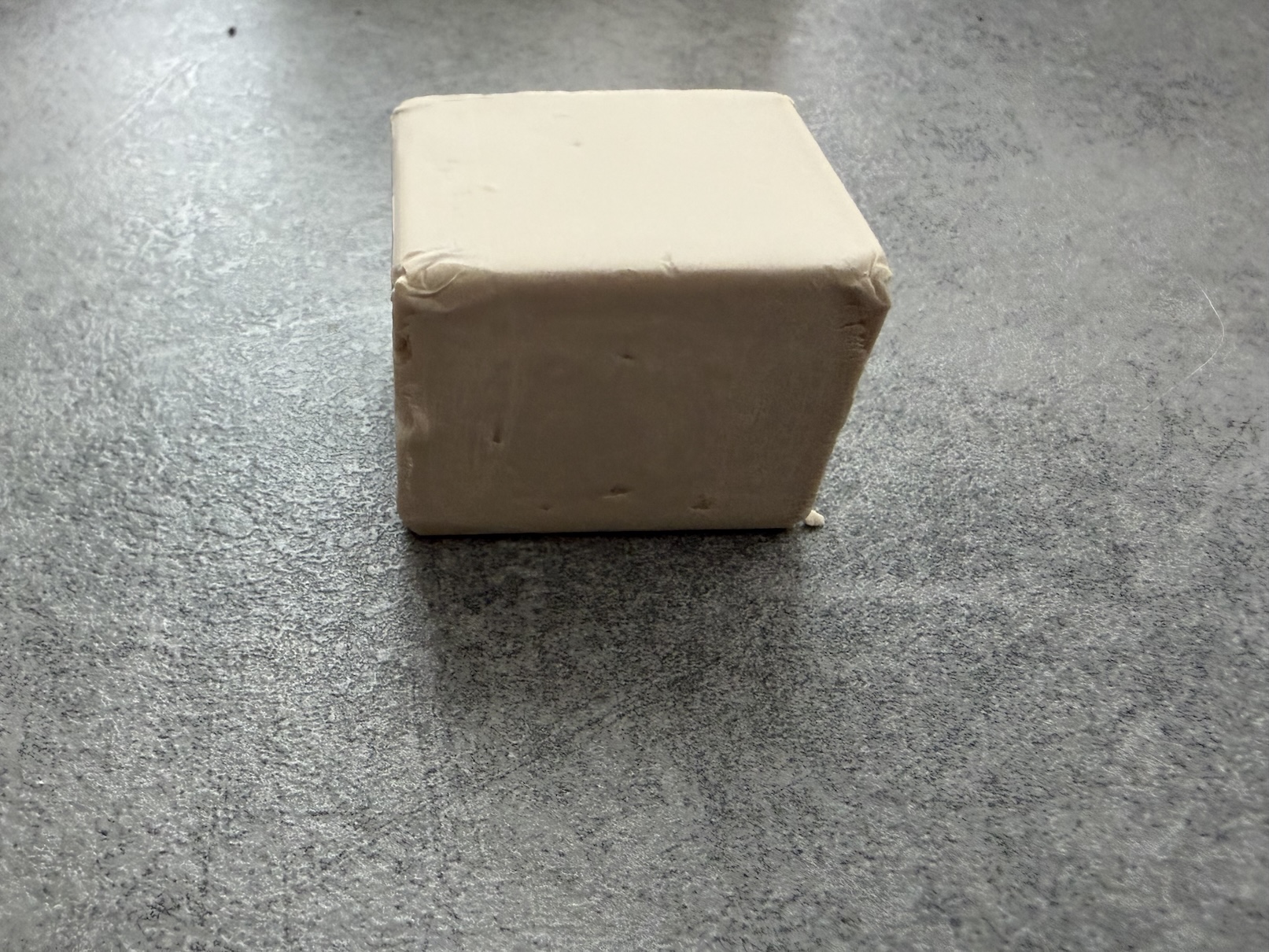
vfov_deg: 53.1
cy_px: 476
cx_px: 634
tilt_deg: -44.8
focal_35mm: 26
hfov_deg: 67.3
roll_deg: +1.9
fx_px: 953
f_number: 2.2
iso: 320
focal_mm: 2.22
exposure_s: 1/69
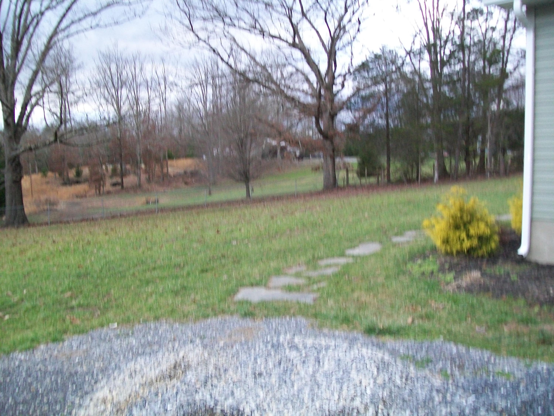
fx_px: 576
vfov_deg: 39.7
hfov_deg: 51.4
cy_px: 208
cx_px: 277
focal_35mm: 36
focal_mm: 6
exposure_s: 1/80
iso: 160
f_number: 2.7
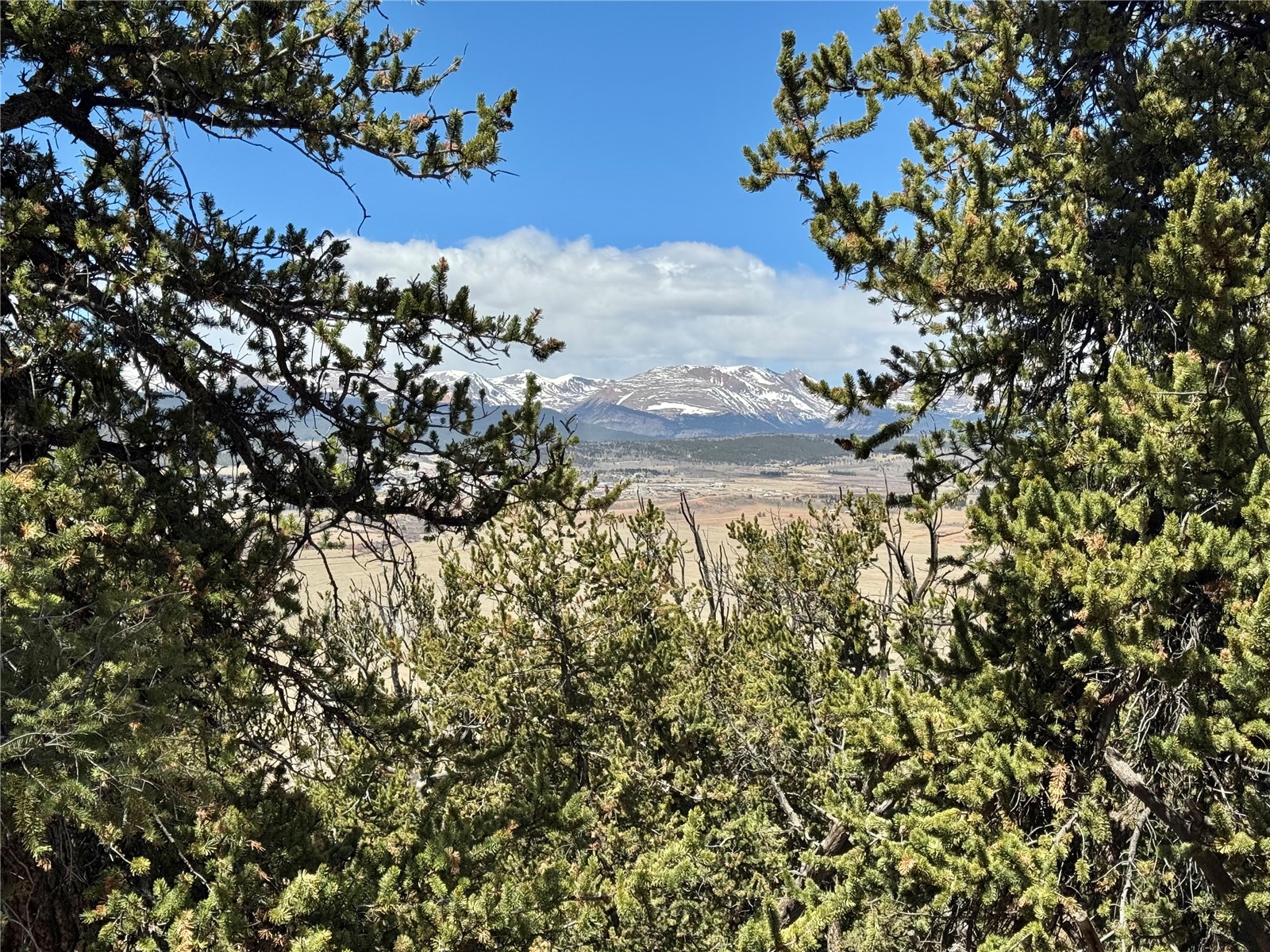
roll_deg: -1.7
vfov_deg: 30.3
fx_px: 1761
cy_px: 476
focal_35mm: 48
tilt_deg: -1.4
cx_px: 635
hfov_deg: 39.7
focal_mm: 6.76
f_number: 1.78
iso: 64
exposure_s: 1/4608
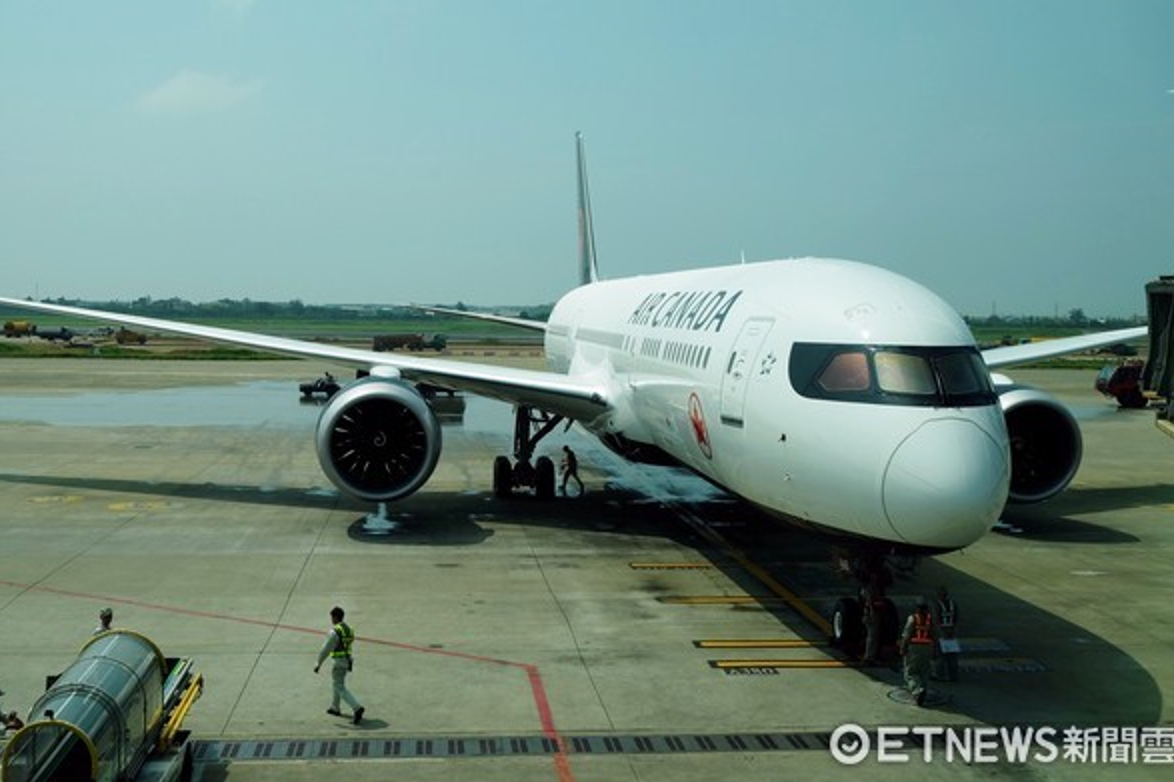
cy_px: 384
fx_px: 1500
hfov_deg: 42.8
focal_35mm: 46
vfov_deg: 29.2
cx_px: 594
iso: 200
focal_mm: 30.2
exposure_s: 1/400
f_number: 5.6
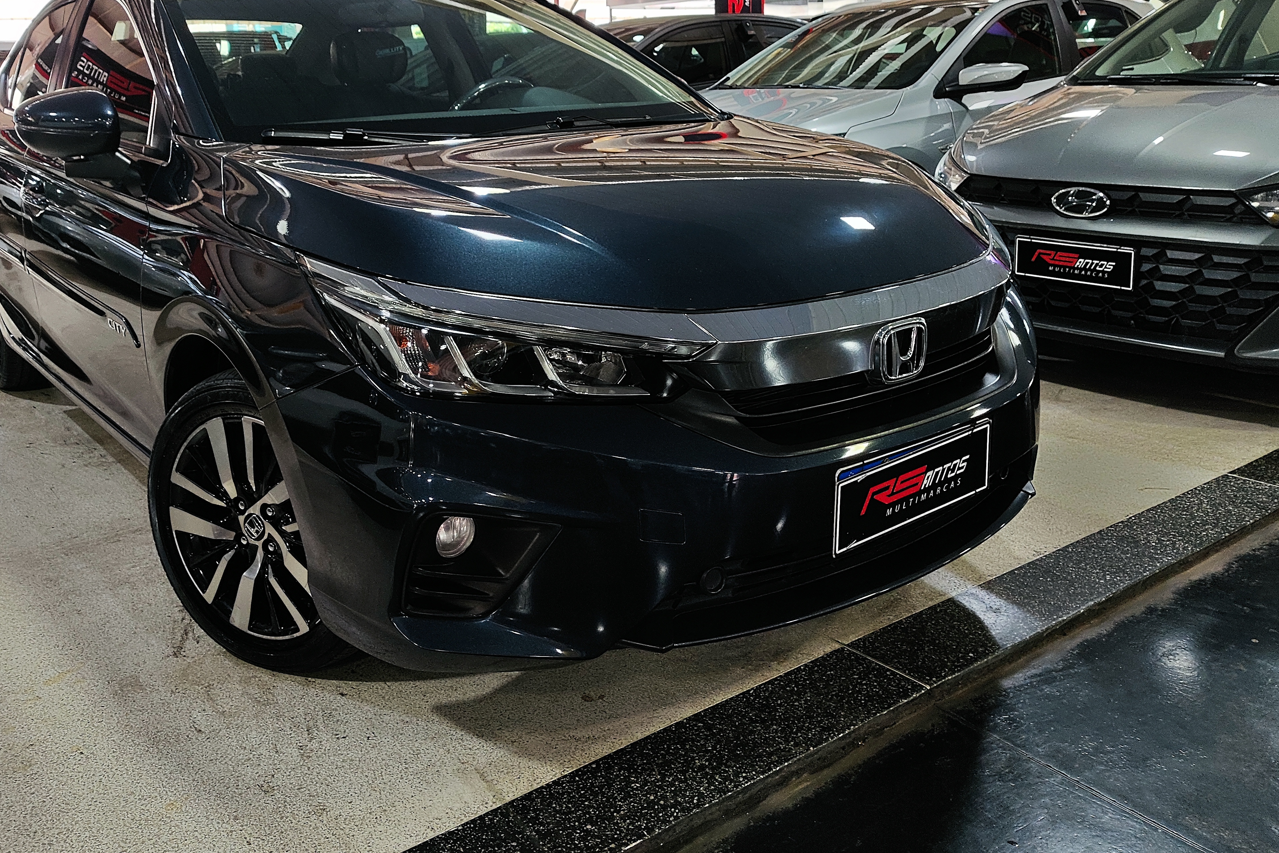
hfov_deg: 61.8
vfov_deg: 43.2
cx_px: 566
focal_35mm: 30
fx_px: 1066
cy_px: 312
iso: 147
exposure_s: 1/30
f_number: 1.8
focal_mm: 4.68
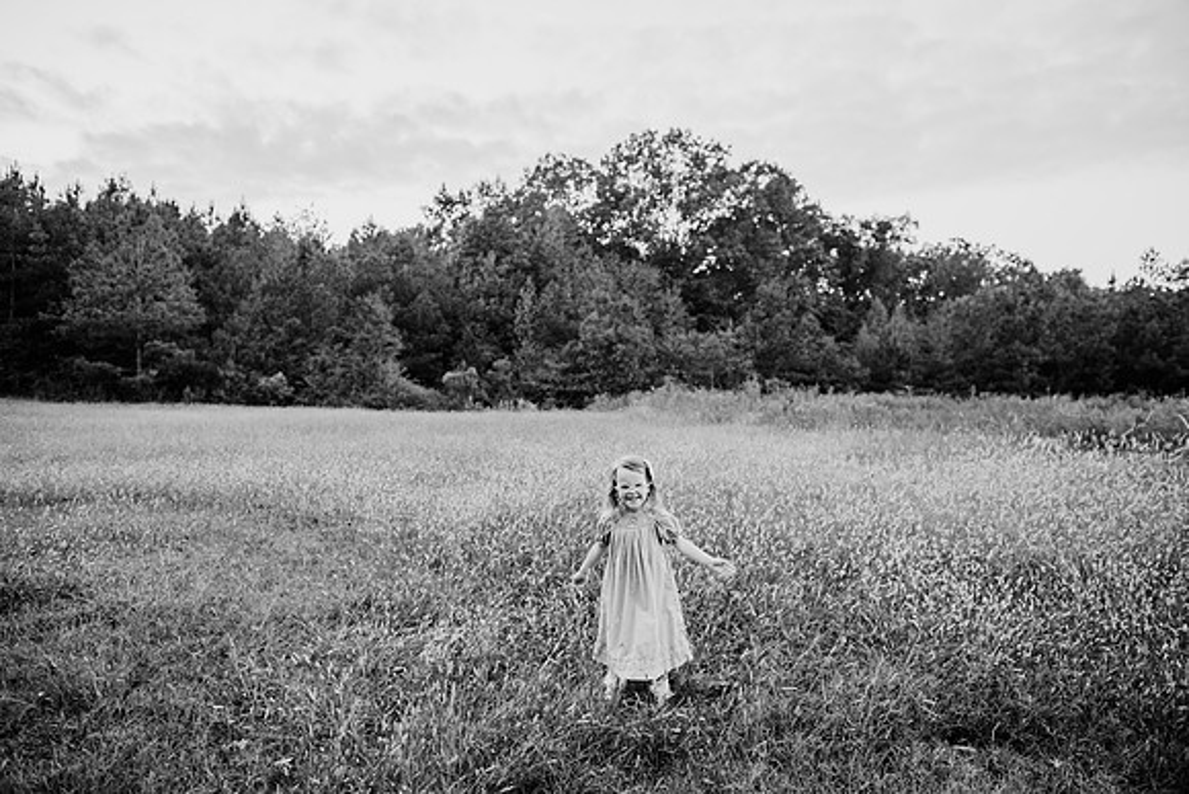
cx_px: 594
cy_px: 397
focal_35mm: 24
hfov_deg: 73.7
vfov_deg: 53.2
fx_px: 793
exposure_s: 1/500
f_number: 2.8
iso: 500
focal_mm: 24
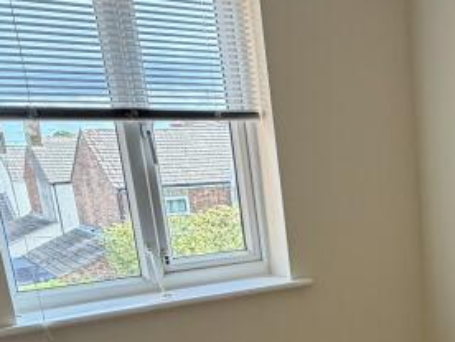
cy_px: 327
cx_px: 523
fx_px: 683
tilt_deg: -16.0
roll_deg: +1.9
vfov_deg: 26.8
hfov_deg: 31.8
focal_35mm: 52
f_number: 2.2
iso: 125
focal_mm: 2.22
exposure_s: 1/121
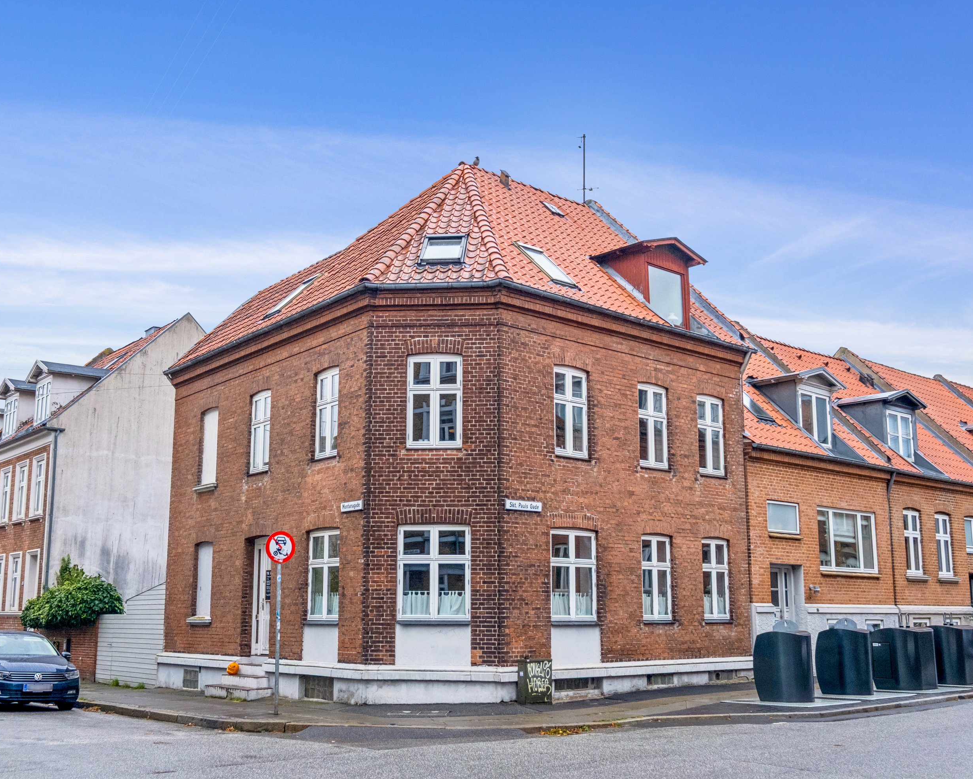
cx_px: 466
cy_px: 386
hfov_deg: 44.8
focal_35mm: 41
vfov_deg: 36.5
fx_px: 1181
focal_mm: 24
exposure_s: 1/80
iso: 800
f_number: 8
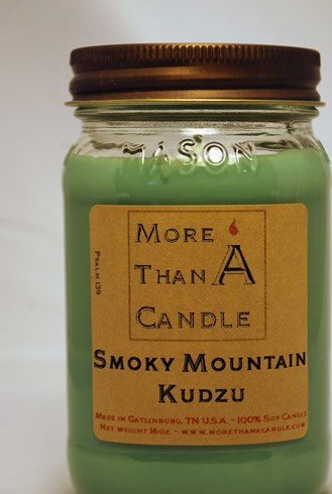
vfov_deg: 18.9
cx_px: 207
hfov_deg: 12.8
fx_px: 1482
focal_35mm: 108
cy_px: 268
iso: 200
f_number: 5.6
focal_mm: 55
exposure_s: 1/125
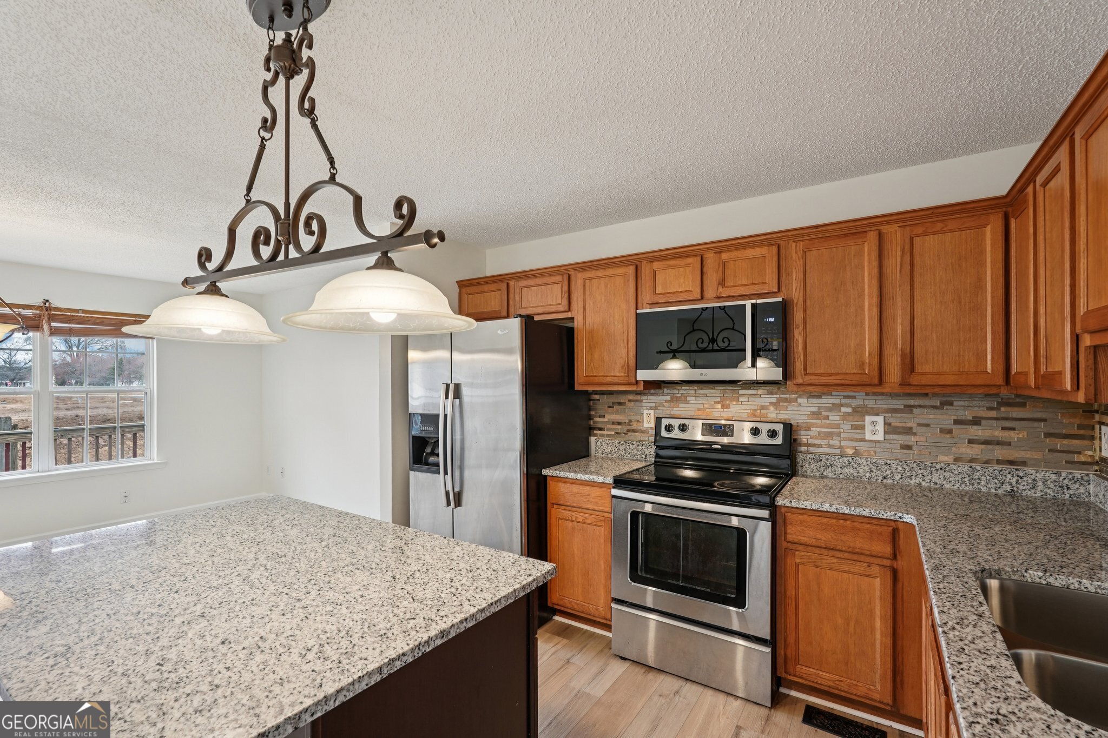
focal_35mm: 16
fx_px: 508
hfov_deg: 95.0
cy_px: 369
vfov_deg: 72.0
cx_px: 554
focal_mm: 16.5
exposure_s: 1/20
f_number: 8
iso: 800
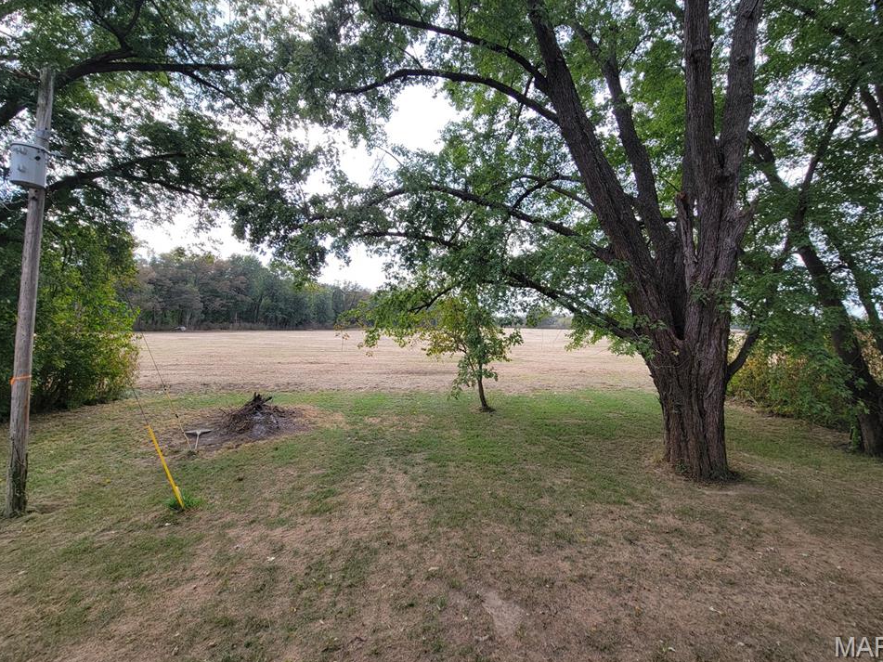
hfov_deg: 102.1
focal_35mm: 14
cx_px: 452
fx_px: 357
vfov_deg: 85.6
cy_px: 310
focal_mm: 2.2
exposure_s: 1/353
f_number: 2.2
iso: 50
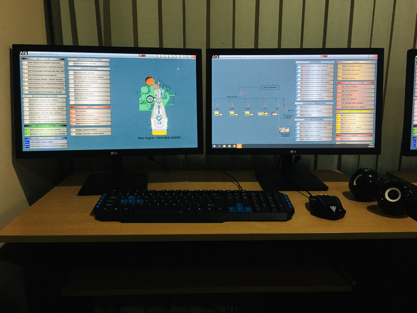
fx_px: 349
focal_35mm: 29
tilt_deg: -11.5
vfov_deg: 48.2
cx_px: 208
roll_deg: +0.4
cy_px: 156
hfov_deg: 61.7
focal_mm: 4.15
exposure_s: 1/17
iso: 32
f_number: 2.2
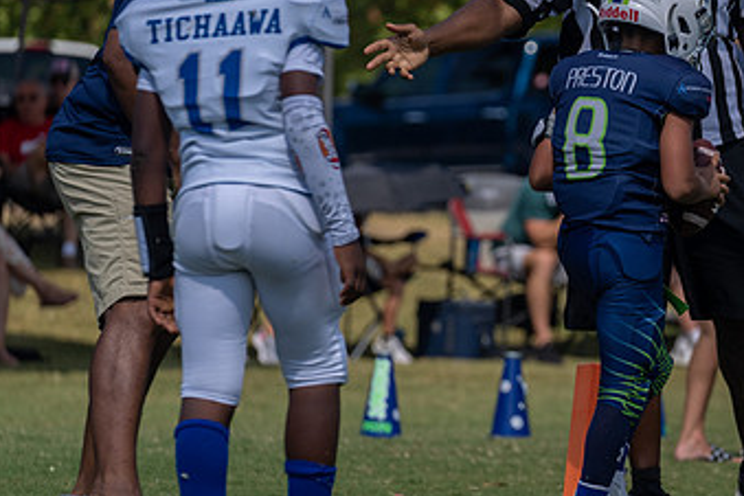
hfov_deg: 6.8
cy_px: 205
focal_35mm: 301
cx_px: 557
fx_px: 6220
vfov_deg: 4.6
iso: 100
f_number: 4
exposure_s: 1/1600
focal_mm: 176
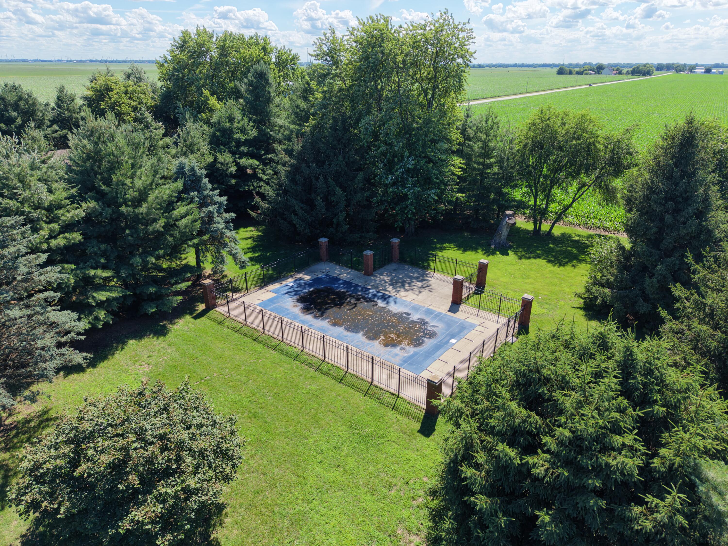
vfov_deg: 56.8
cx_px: 364
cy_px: 273
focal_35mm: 24
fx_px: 505
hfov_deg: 71.6
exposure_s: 1/1000
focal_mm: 8.67
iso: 100
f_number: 1.8
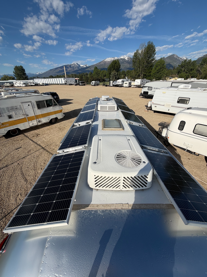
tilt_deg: -28.0
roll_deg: +1.8
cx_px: 104
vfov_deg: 102.1
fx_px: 112
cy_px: 138
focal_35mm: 14
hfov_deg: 85.7
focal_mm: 2.22
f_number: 2.2
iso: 20
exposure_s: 1/1464
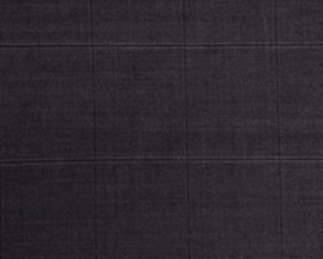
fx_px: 1607
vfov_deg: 9.2
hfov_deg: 11.4
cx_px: 277
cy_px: 161
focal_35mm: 168
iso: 2000
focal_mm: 95
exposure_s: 1/30
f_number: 11
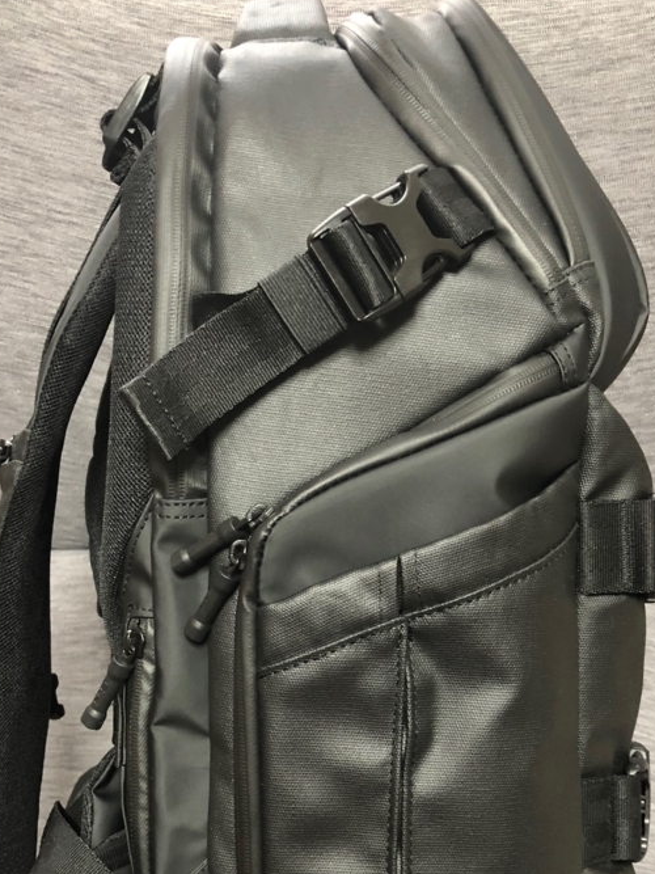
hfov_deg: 33.6
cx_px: 337
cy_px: 605
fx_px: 1085
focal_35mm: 43
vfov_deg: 43.0
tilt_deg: -57.0
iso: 100
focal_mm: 4
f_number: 1.8
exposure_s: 1/14
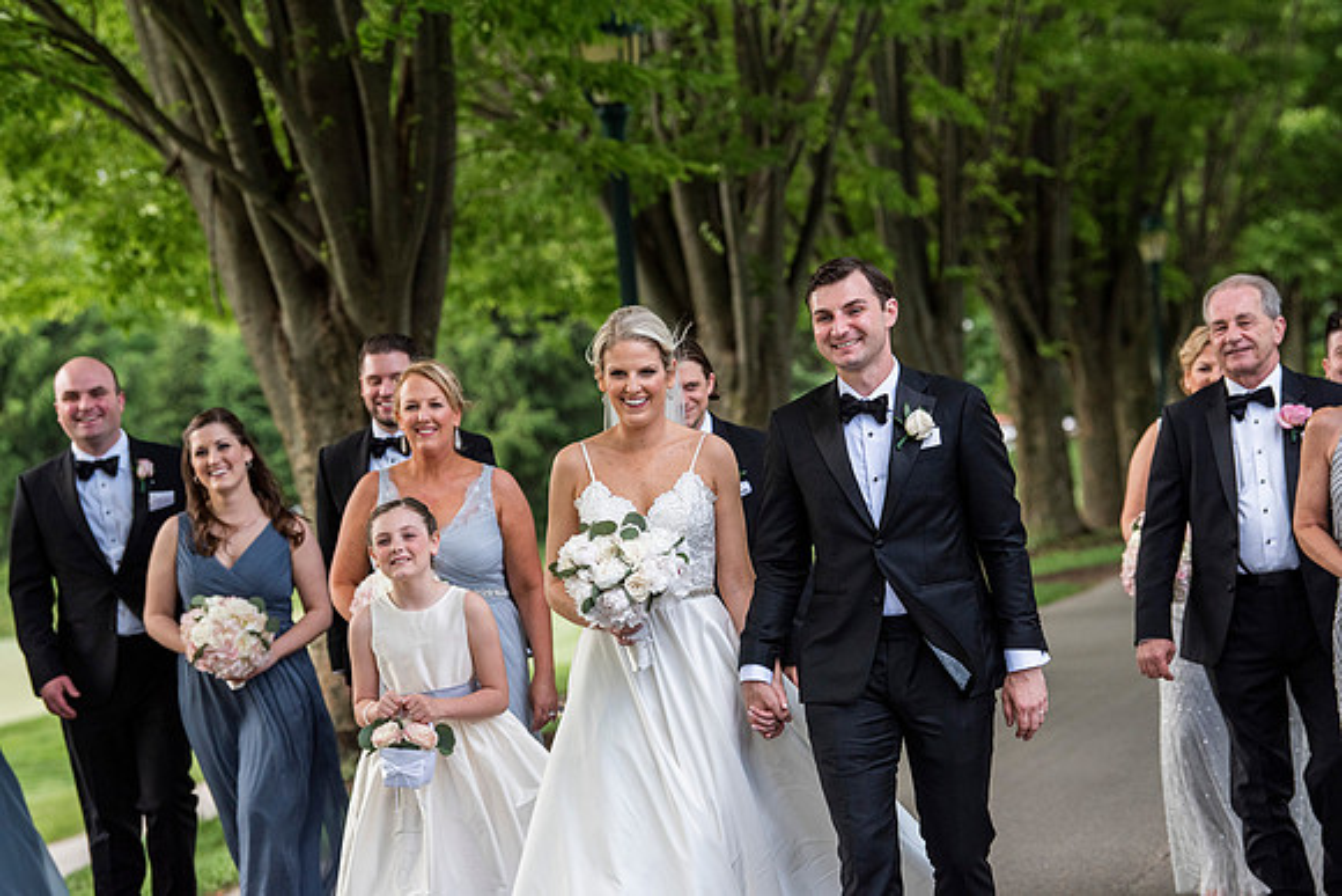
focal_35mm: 135
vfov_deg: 10.2
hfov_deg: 15.2
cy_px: 448
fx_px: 5033
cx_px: 671
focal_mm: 135
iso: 800
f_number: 5
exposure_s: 1/2000
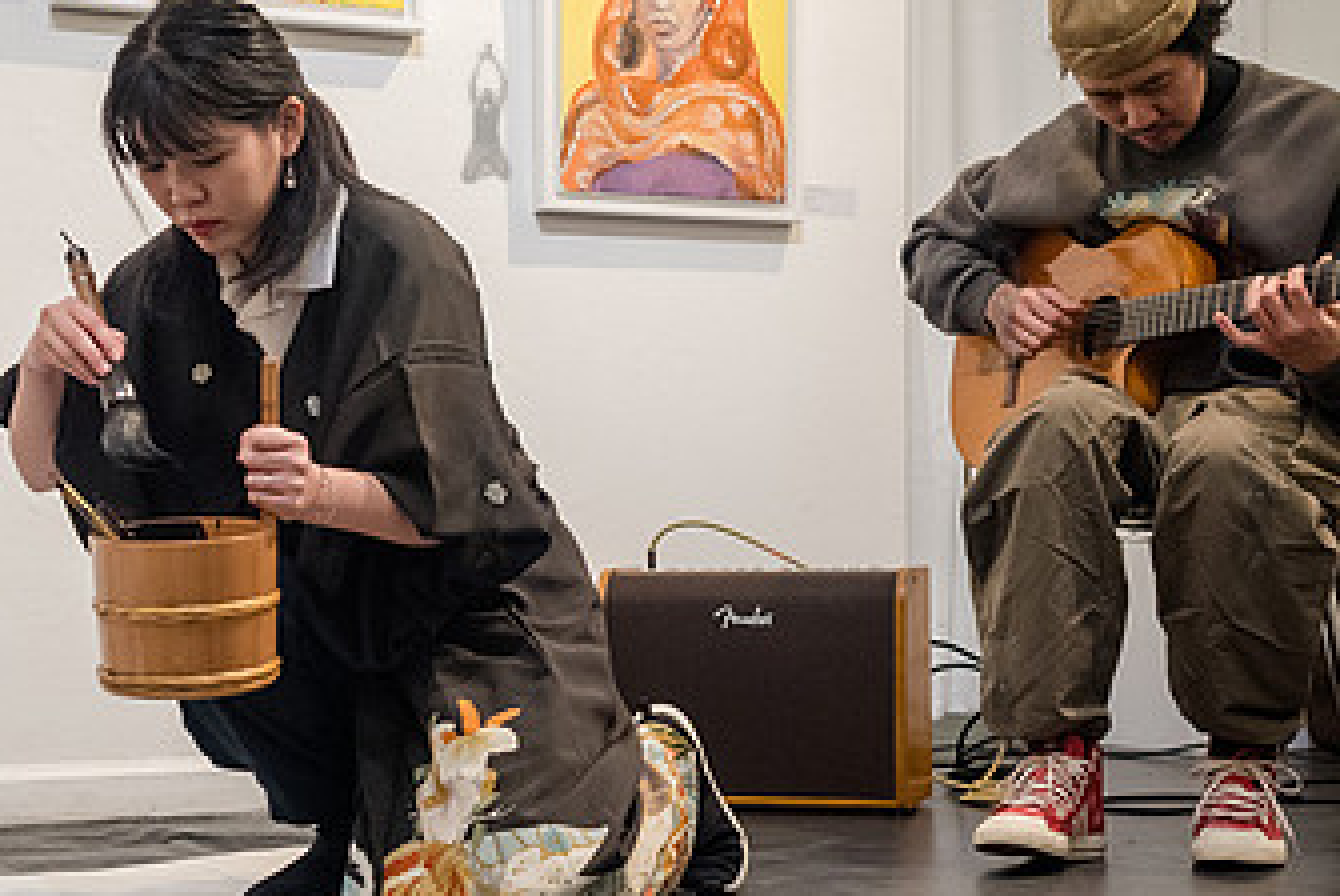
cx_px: 554
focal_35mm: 67
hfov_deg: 30.0
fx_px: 2496
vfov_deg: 20.3
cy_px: 503
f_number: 3.5
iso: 5000
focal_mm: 35
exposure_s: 1/400
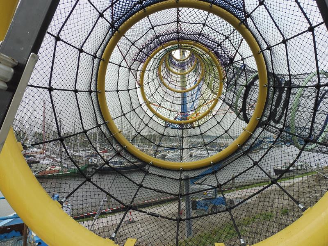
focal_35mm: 24
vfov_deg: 56.8
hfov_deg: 71.6
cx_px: 164
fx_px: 227
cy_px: 123
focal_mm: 4.3
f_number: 4
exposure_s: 1/100
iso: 100
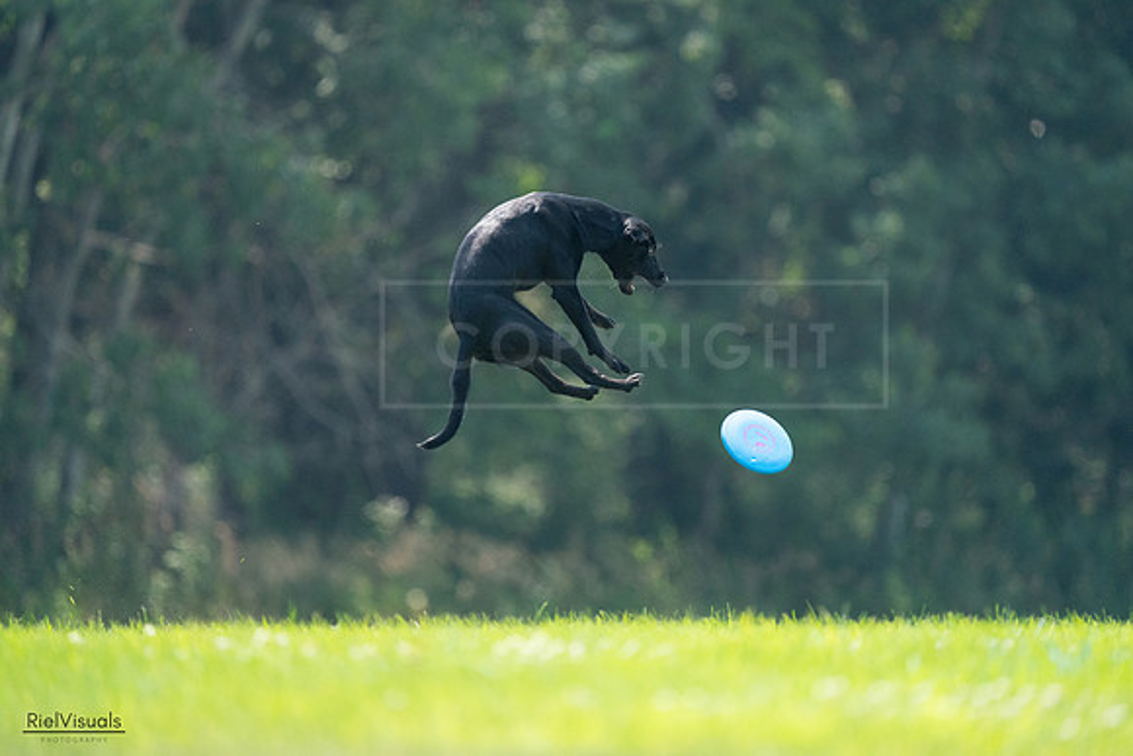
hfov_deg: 3.4
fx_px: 18887
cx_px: 566
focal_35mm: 600
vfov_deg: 2.3
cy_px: 378
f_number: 6.3
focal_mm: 600
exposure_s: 1/4000
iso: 4000
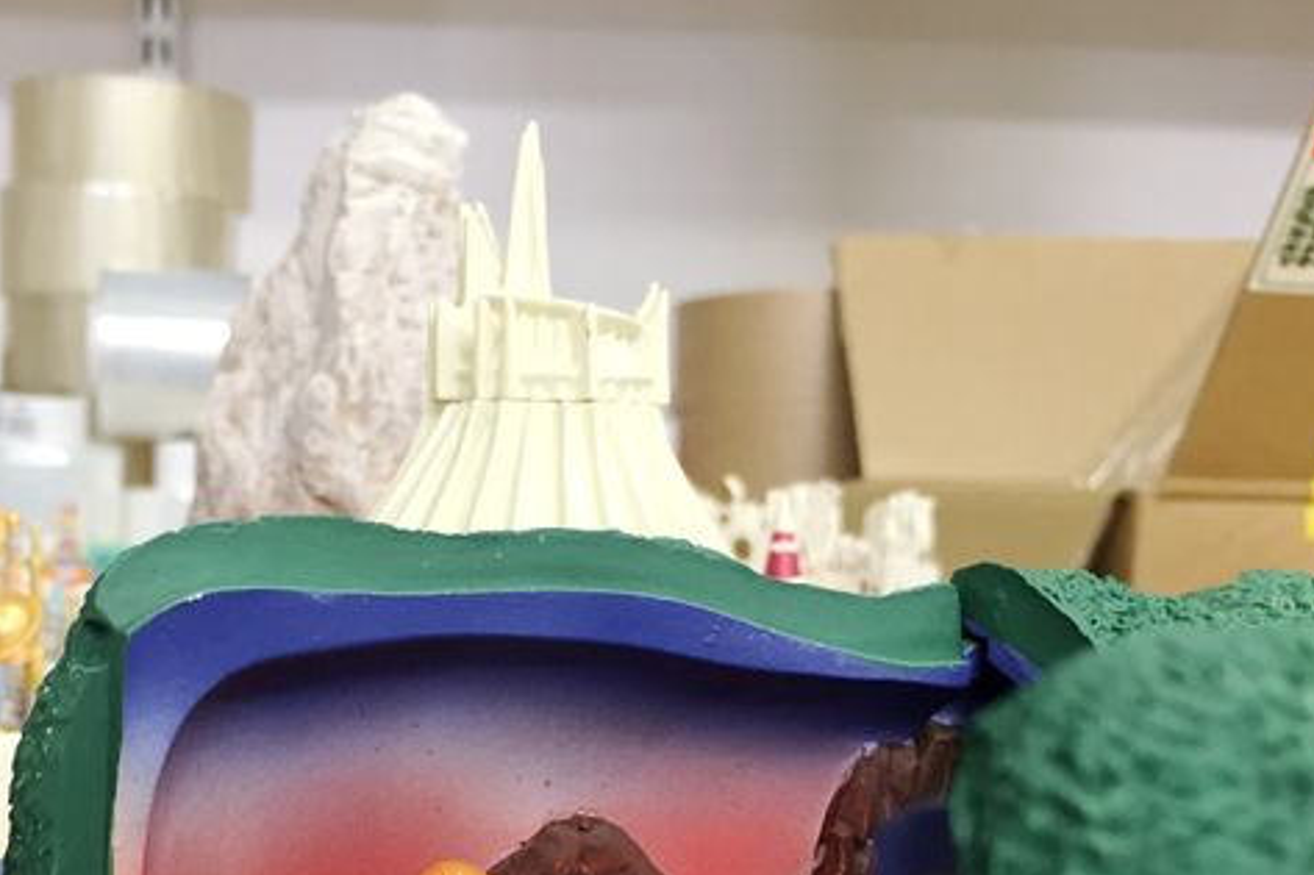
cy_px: 781
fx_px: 1861
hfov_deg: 38.6
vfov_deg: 25.7
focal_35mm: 51
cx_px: 464
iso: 125
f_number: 2.2
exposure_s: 1/33
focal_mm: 4.15
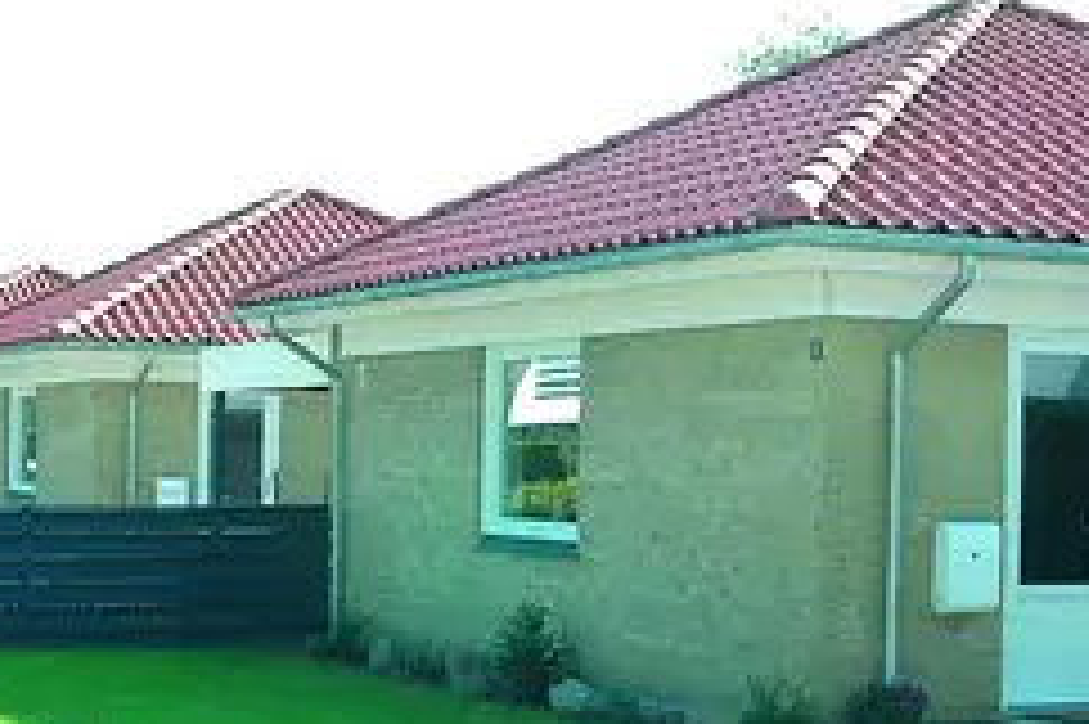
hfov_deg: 27.7
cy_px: 438
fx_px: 2207
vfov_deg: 18.6
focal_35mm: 73
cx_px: 459
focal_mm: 28
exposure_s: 1/200
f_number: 8
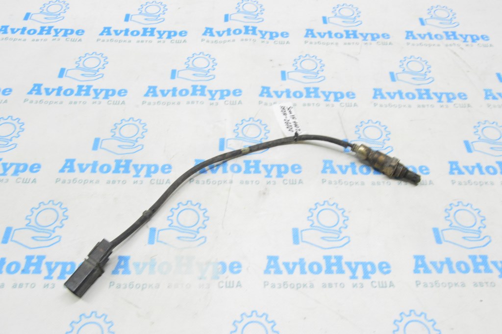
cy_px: 167
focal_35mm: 34
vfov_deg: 38.3
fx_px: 481
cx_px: 251
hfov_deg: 55.1
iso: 6400
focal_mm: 23
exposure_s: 1/15
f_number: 20
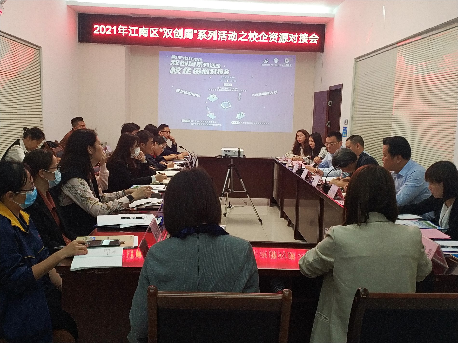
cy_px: 172
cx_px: 229
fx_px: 423
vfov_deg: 44.2
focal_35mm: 32
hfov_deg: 56.8
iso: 194
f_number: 2
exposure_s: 1/40
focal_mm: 4.5
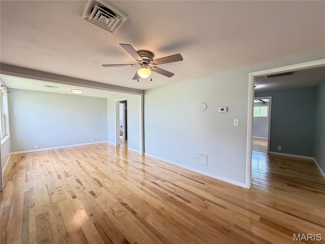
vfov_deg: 85.7
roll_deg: -0.5
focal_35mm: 14
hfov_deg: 102.1
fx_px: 131
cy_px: 122
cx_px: 162
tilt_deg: -2.5
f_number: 2.2
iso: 160
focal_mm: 2.22
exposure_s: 1/60
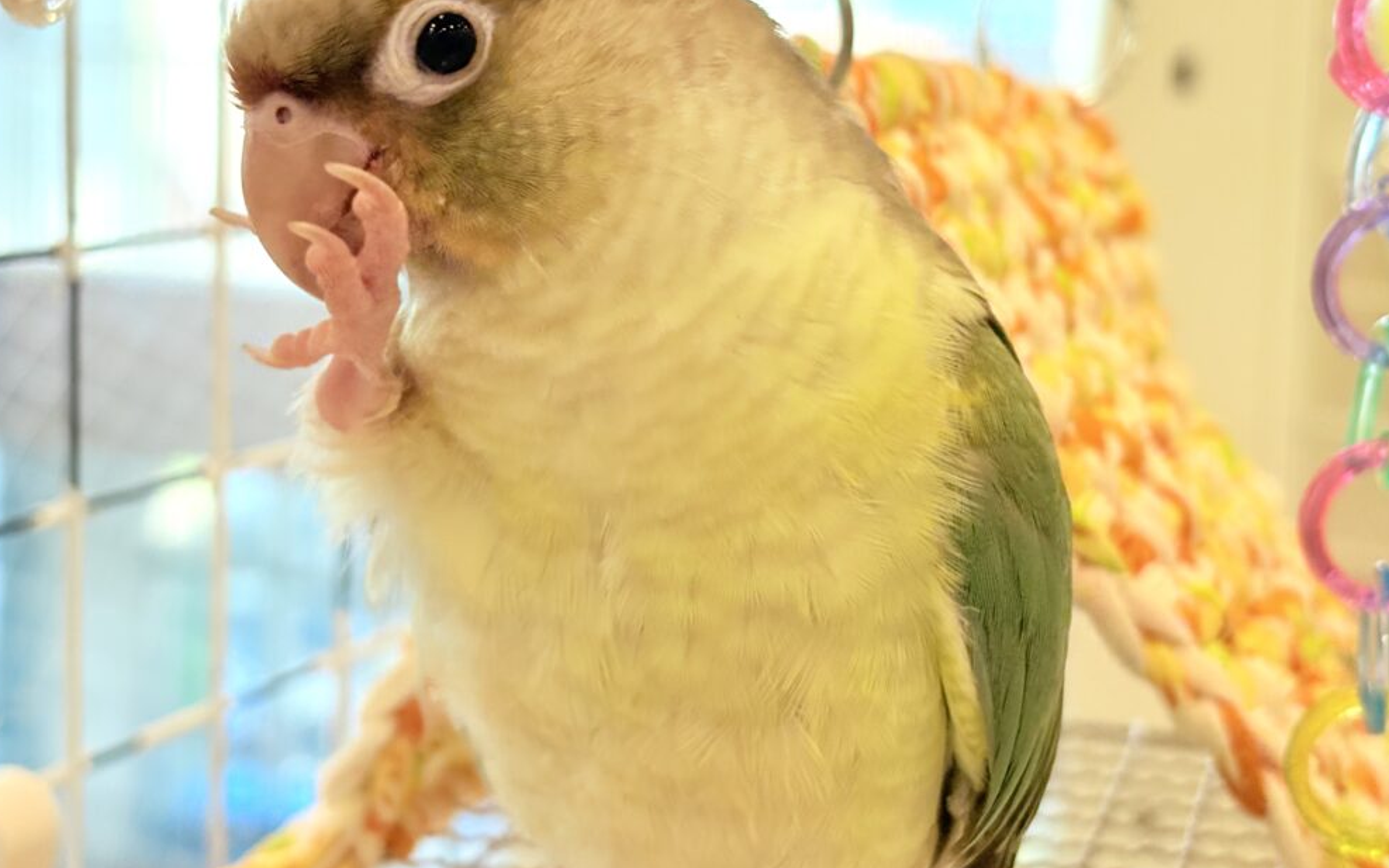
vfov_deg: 19.3
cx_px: 645
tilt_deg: -4.3
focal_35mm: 67
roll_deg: -0.6
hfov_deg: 30.6
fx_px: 2536
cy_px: 267
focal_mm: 5.96
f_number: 1.6
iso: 100
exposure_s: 1/215
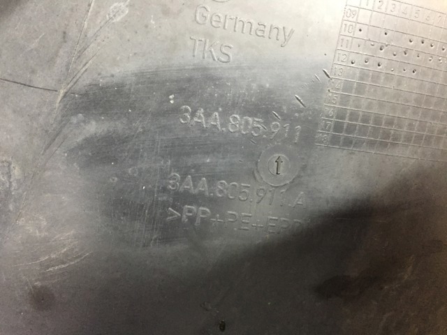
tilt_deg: -61.9
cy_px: 168
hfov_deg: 61.7
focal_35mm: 29
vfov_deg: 48.2
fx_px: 374
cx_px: 224
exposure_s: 1/25
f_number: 2.2
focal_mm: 4.15
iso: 250
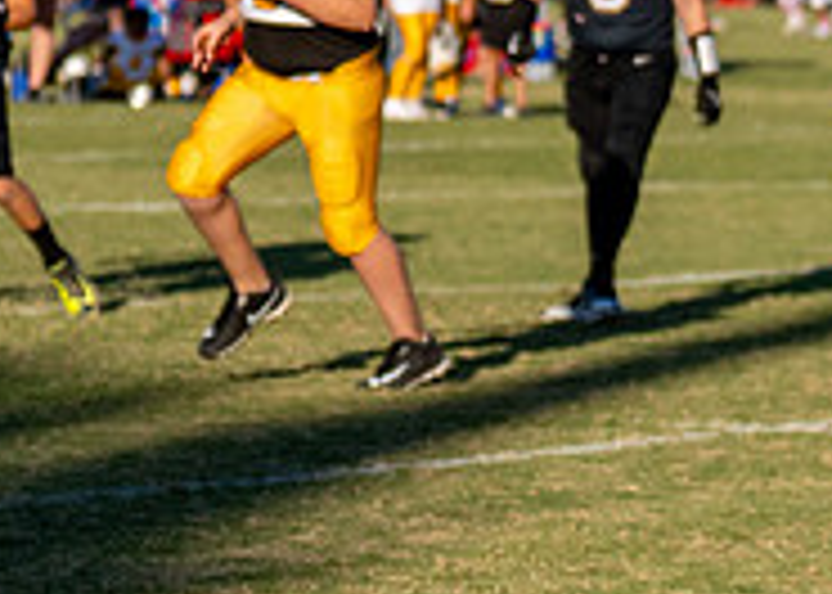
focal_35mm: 376
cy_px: 434
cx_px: 1111
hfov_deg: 5.3
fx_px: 8881
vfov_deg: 3.8
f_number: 2.8
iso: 160
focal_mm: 70
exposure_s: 1/2500
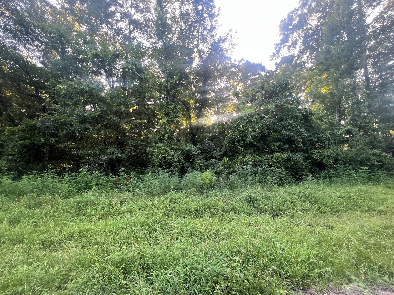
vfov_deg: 89.9
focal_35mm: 13
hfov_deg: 106.2
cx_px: 197
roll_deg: -1.9
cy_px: 148
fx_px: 148
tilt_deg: +5.4
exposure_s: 1/99
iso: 160
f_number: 1.8
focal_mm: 1.57
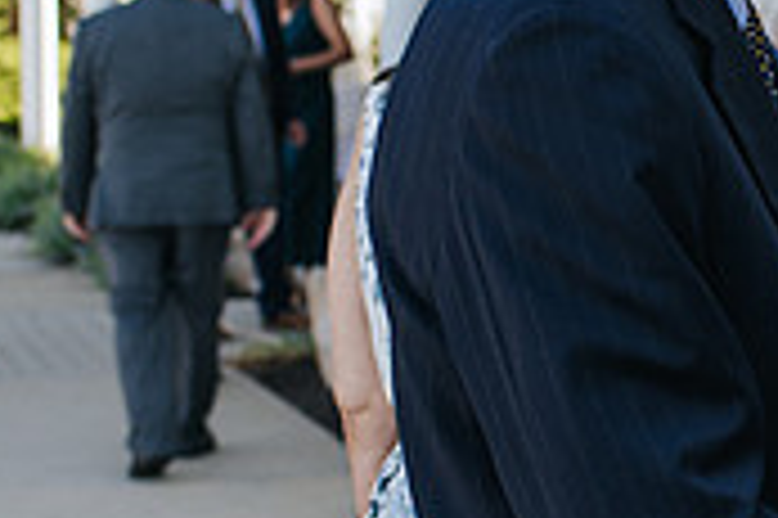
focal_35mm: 138
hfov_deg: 14.6
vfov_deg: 9.9
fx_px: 2979
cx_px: 840
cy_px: 291
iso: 280
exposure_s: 1/400
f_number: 3.5
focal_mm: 35
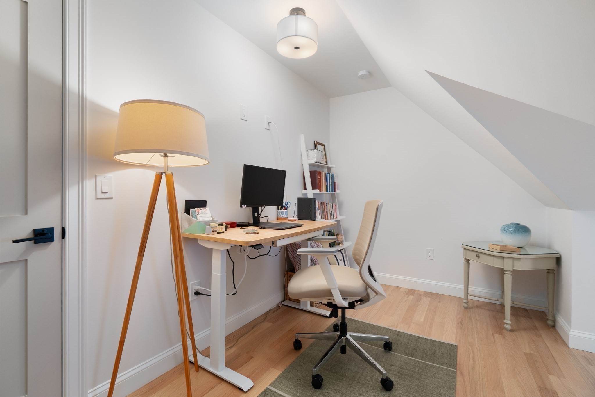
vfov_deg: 73.7
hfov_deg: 96.7
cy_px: 198
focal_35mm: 16
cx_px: 298
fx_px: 264
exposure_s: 1/5
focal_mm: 16
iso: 320
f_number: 7.1
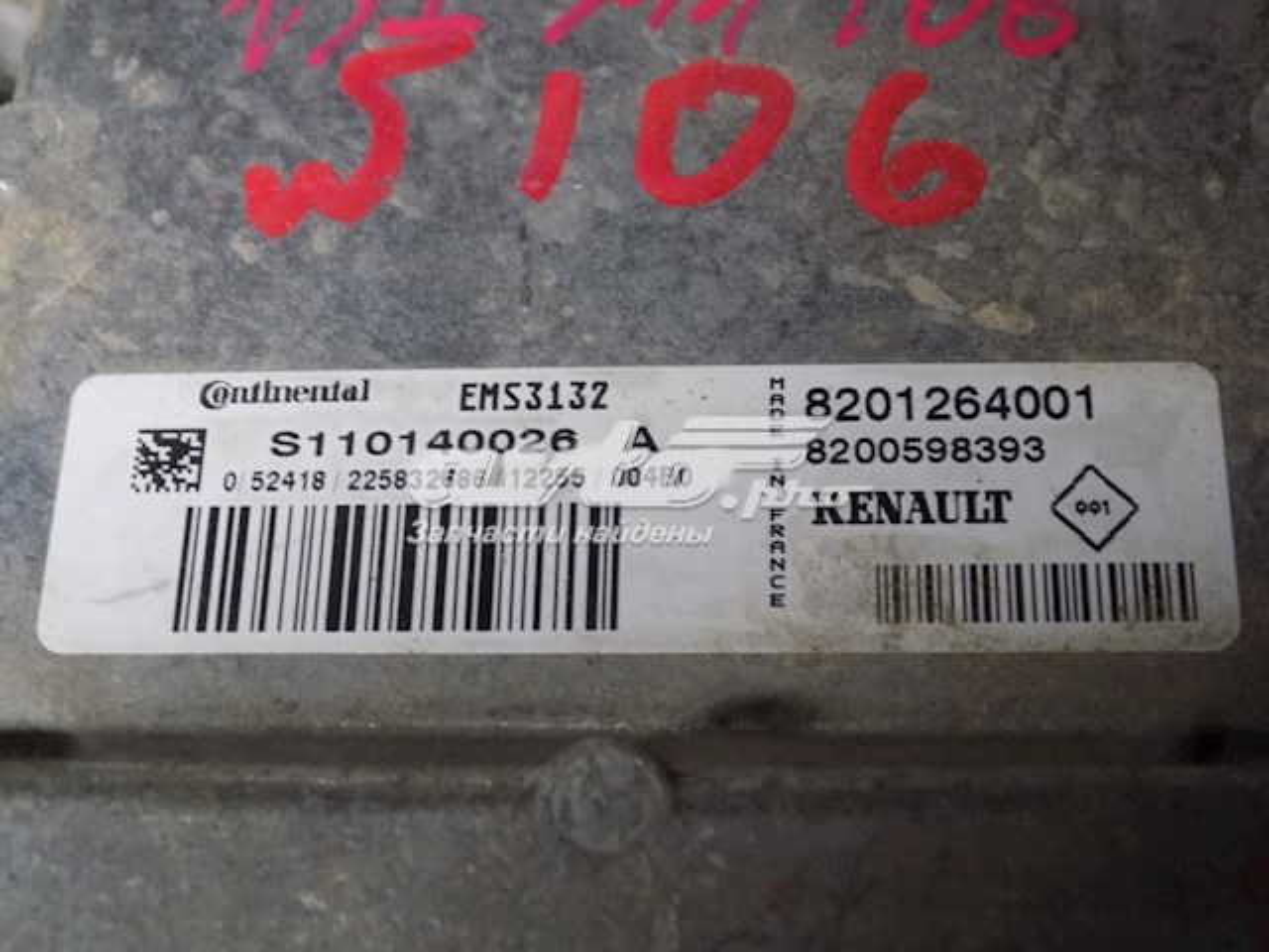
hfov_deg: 36.8
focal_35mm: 52
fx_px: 1906
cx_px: 634
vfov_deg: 28.0
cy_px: 476
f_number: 3.9
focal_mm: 9.3
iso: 400
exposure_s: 1/15
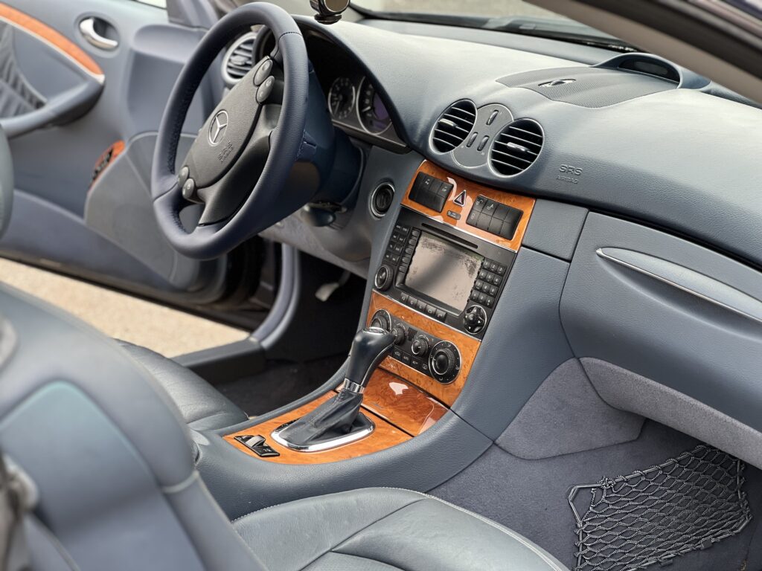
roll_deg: +0.5
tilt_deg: -20.7
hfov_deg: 25.3
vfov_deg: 19.1
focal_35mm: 77
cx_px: 381
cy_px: 286
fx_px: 1695
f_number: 2.8
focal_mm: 9
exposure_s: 1/121
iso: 64
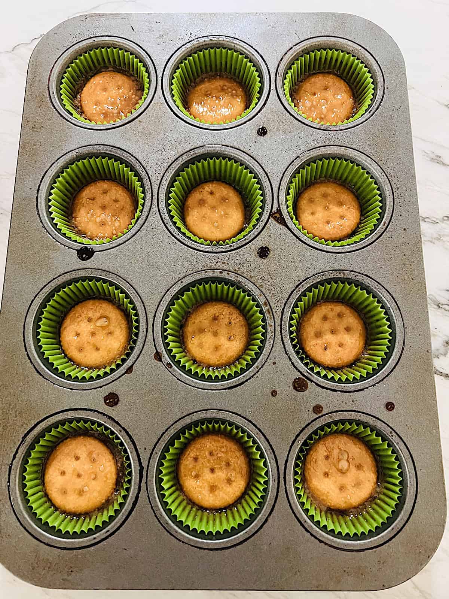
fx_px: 450
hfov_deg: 53.1
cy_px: 300
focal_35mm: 26
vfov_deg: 67.3
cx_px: 224
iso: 500
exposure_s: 1/30
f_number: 1.5
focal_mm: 5.7
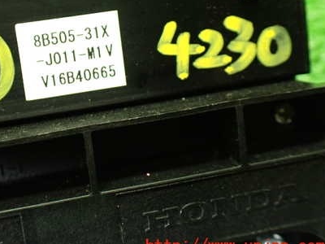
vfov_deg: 31.8
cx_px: 85
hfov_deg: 41.0
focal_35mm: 45
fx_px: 422
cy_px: 74
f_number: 2.3
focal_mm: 5.4
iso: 800
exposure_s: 1/60
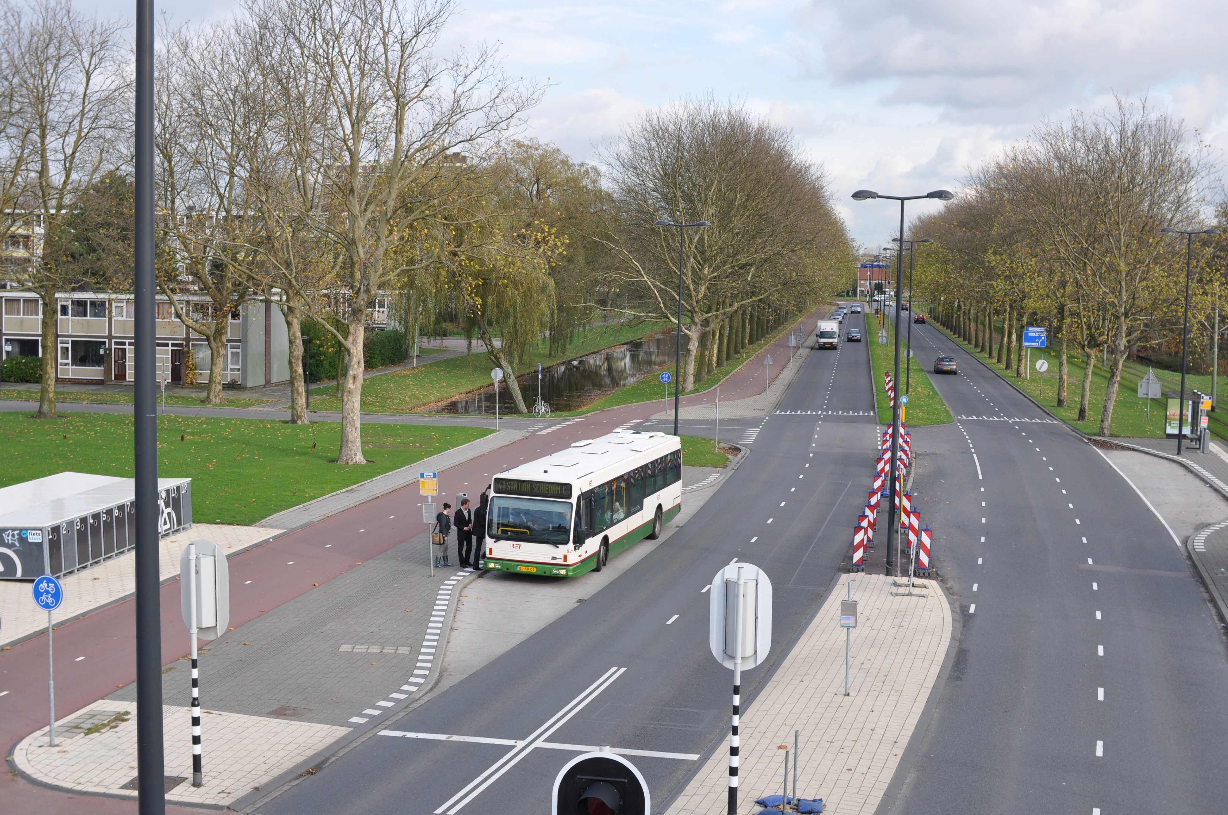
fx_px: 1533
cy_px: 408
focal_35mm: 45
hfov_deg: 43.7
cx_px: 614
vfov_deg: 29.8
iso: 200
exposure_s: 1/200
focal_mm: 30
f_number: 7.1
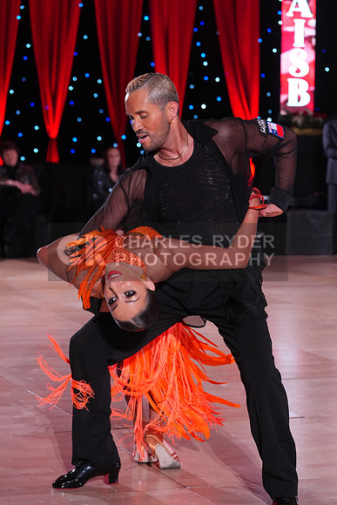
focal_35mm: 92
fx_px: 1291
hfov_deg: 14.9
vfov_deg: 22.1
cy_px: 252
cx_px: 168
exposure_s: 1/250
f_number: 5
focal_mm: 92
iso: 4000
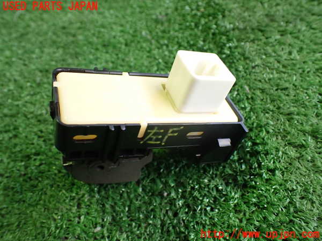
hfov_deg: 60.0
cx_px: 161
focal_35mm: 30
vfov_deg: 46.8
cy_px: 120
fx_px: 279
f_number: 2.3
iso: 800
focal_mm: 5.4
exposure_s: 1/100
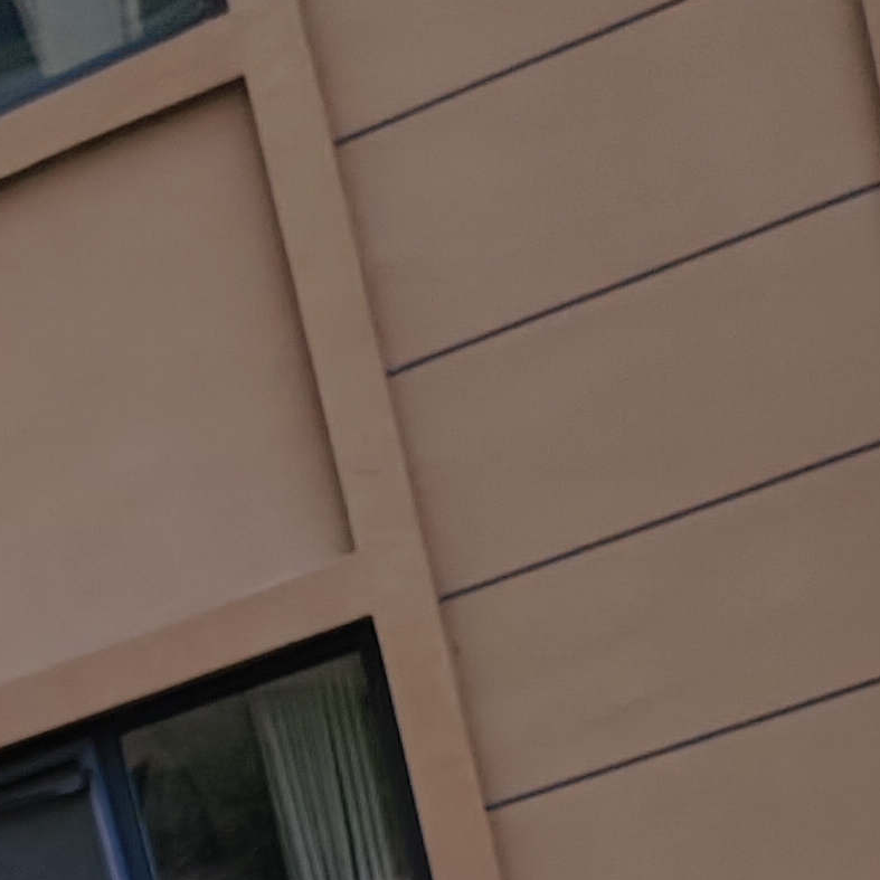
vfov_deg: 13.3
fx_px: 3164
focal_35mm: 110
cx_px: -702
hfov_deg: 14.1
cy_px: 1841
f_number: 1.88
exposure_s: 1/884
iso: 50
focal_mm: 5.56
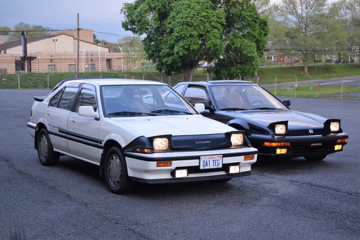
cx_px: 180
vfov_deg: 21.6
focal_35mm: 63
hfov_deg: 31.9
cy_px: 120
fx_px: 630
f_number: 5
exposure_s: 1/80
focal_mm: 42
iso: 400
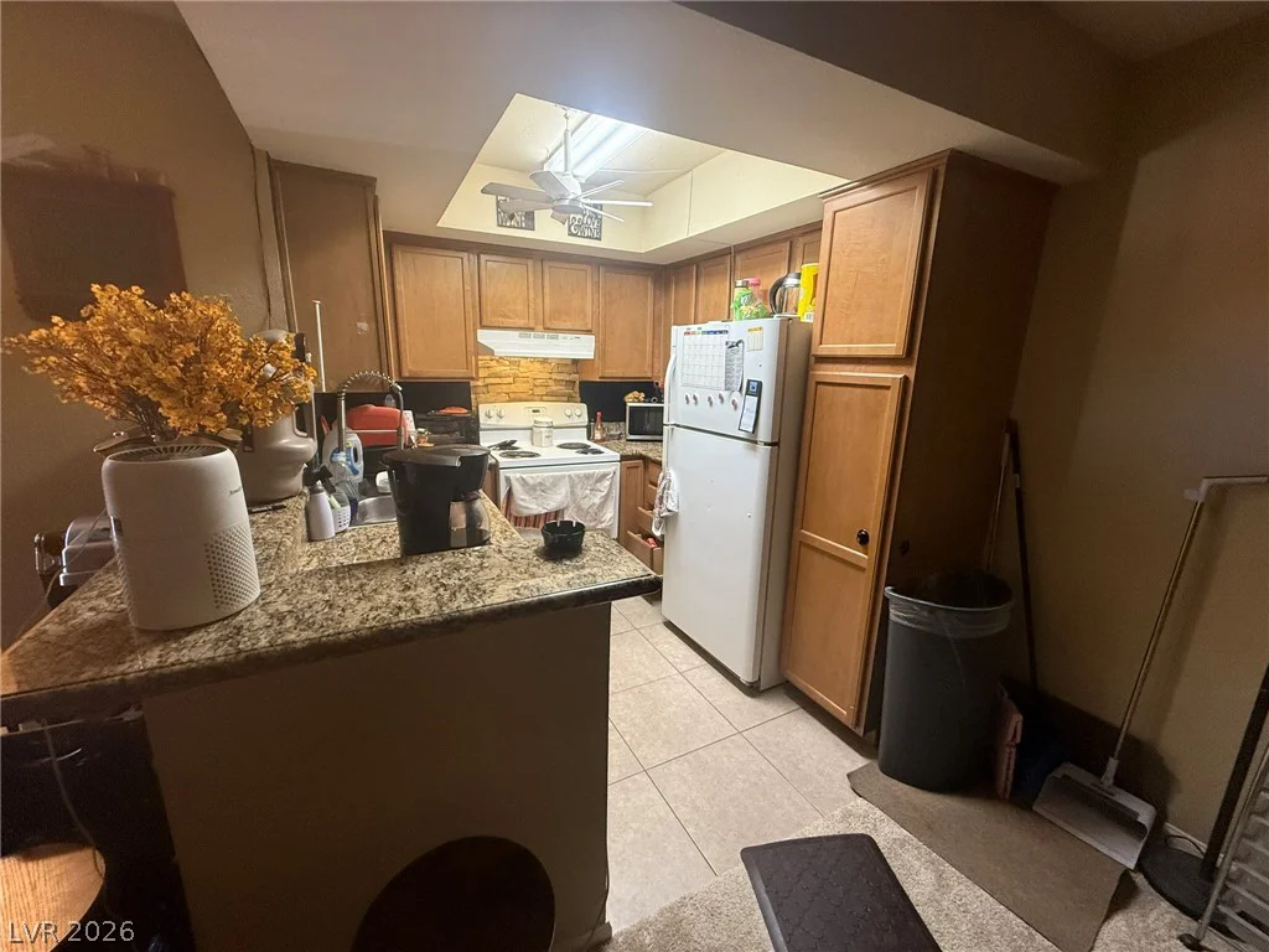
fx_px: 513
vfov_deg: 85.7
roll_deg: -1.0
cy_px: 476
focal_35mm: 14
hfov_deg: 102.1
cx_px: 634
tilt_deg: -12.1
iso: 400
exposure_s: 1/60
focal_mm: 2.22
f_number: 2.2
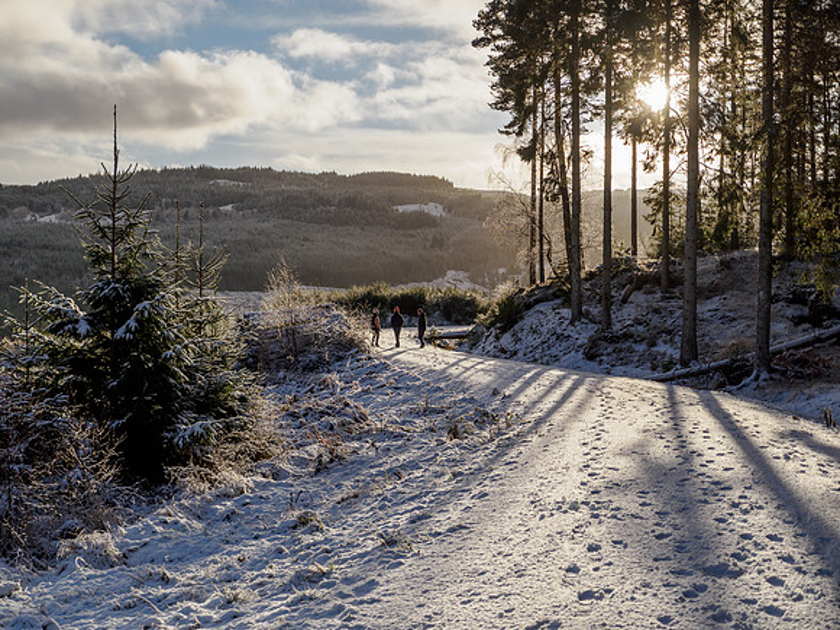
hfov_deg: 38.2
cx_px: 420
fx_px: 1213
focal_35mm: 50
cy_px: 315
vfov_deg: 29.1
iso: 200
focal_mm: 25
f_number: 4
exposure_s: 1/1250
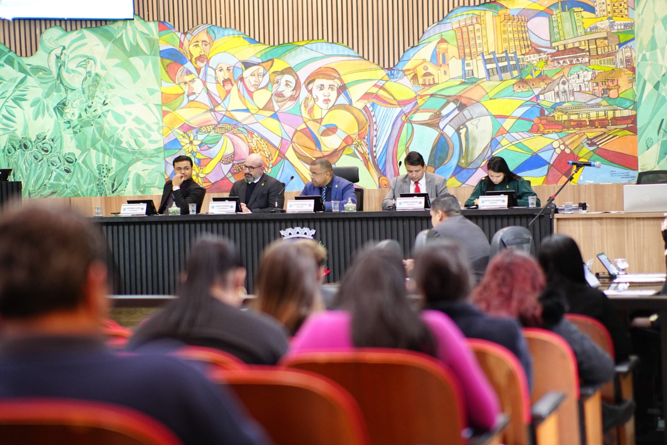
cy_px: 222
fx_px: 1556
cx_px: 334
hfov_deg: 24.2
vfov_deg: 16.3
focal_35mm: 84
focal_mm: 56
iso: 1600
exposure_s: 1/183
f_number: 1.4
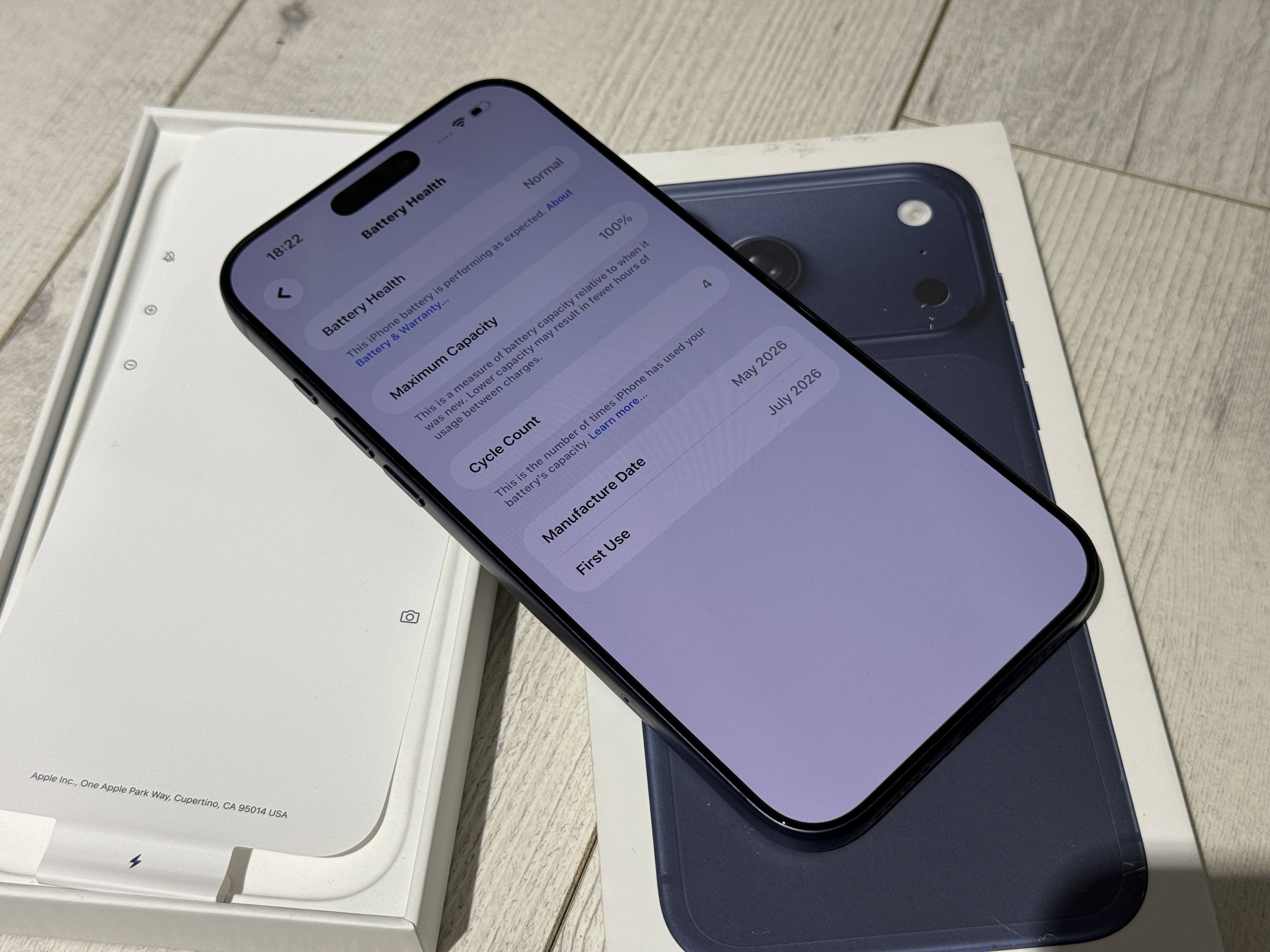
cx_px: 635
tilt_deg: -56.1
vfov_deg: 30.3
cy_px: 476
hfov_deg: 39.7
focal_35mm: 48
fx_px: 1761
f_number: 1.78
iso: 64
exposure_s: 1/100
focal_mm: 6.76
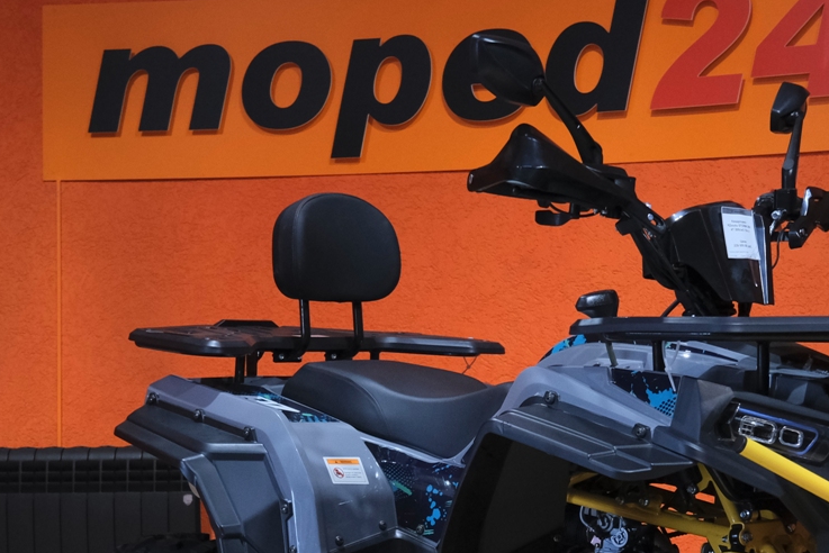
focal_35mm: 89
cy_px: 503
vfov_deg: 15.2
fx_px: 2050
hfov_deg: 22.8
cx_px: 476
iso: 2000
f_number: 4
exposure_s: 1/200
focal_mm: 27.5
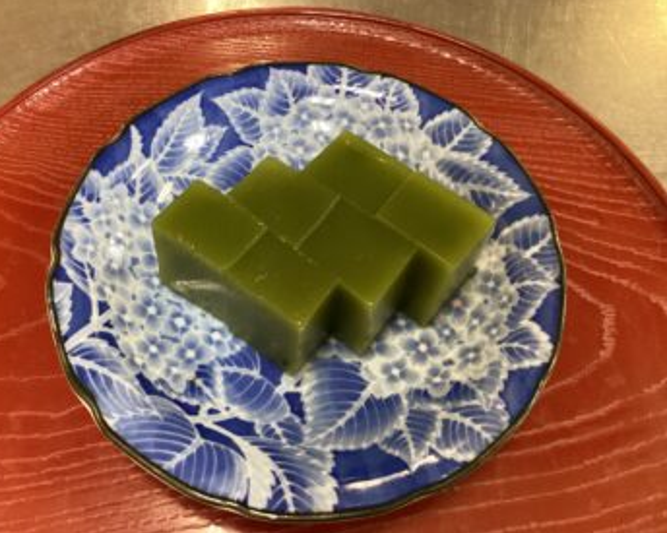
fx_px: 651
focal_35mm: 33
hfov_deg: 54.2
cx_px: 305
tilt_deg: -62.6
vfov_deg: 44.5
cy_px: 263
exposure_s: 1/60
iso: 400
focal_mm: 3.3
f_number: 2.4
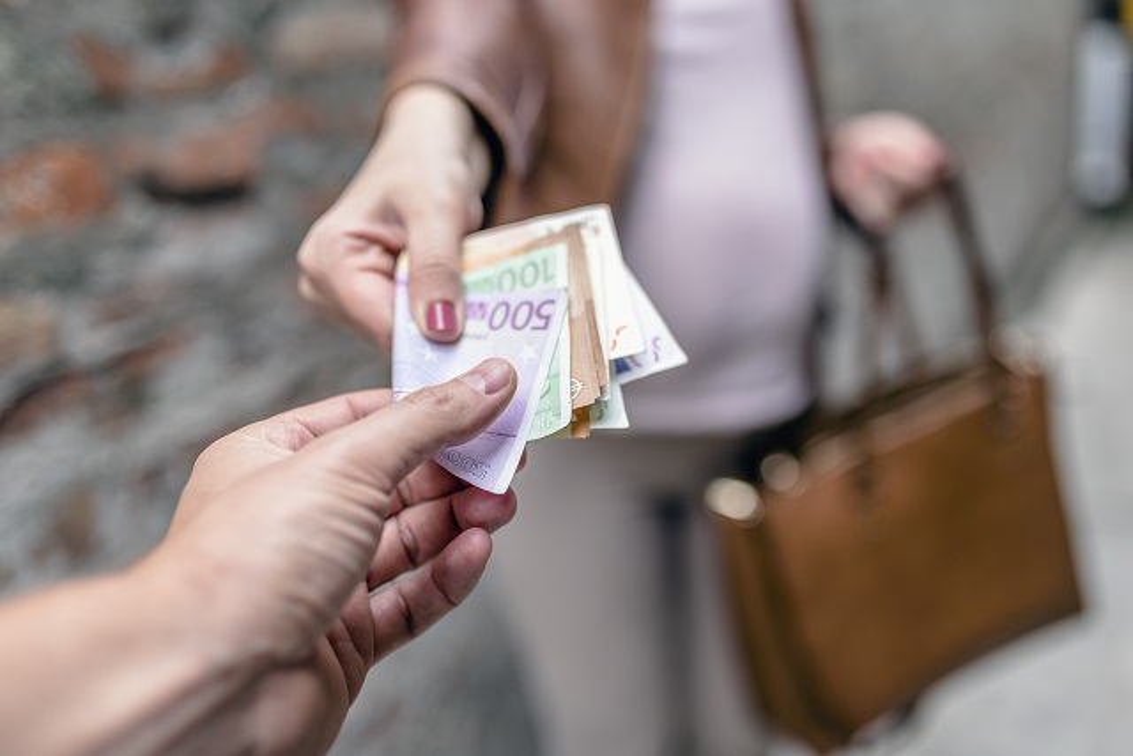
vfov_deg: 37.9
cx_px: 566
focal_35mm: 35
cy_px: 378
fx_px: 1102
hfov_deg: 54.4
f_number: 2
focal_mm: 35
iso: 200
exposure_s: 1/800
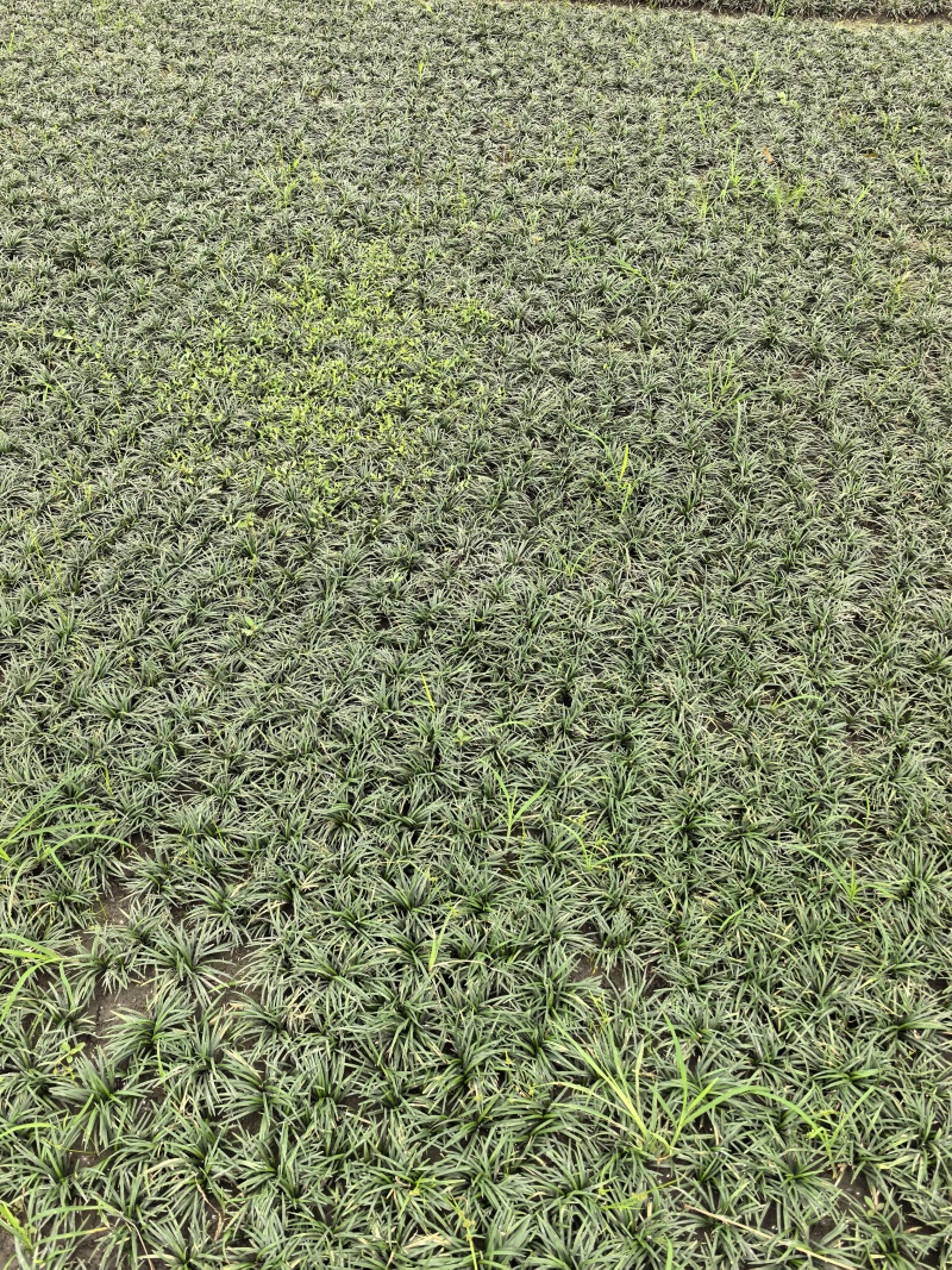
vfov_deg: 65.3
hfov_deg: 51.3
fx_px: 990
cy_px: 635
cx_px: 476
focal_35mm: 27
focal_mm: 6.98
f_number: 2
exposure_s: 1/100
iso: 64
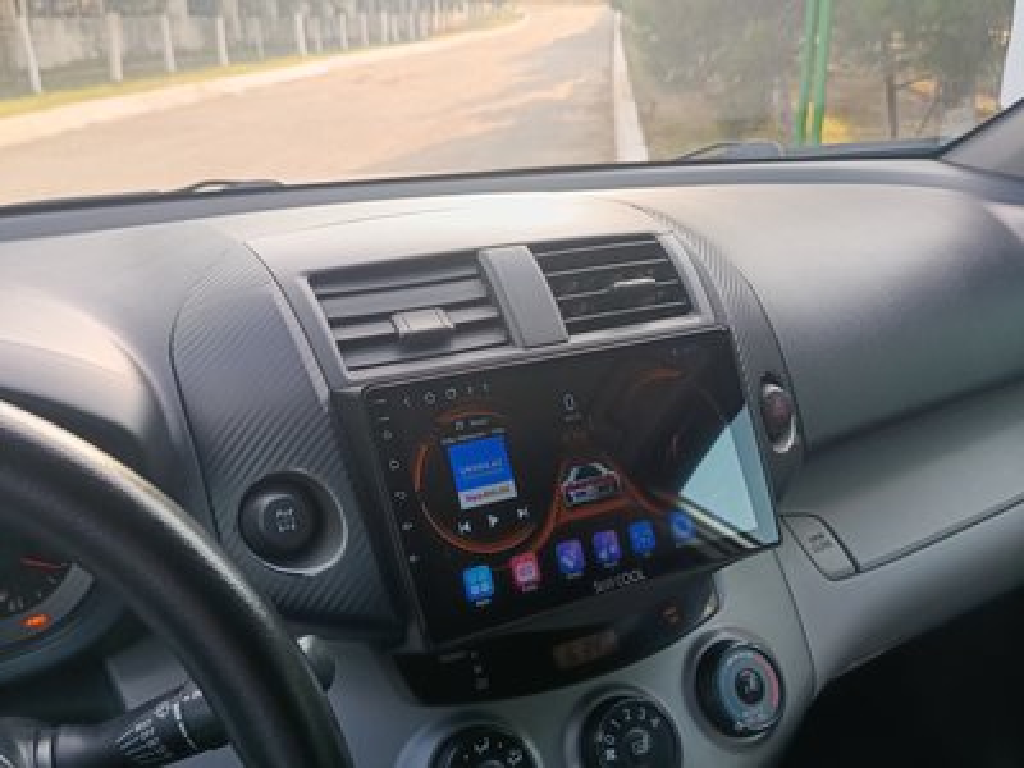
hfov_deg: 71.6
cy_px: 384
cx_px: 512
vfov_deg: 56.8
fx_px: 710
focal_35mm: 24
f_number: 1.7
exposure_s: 1/100
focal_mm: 5.24
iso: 85
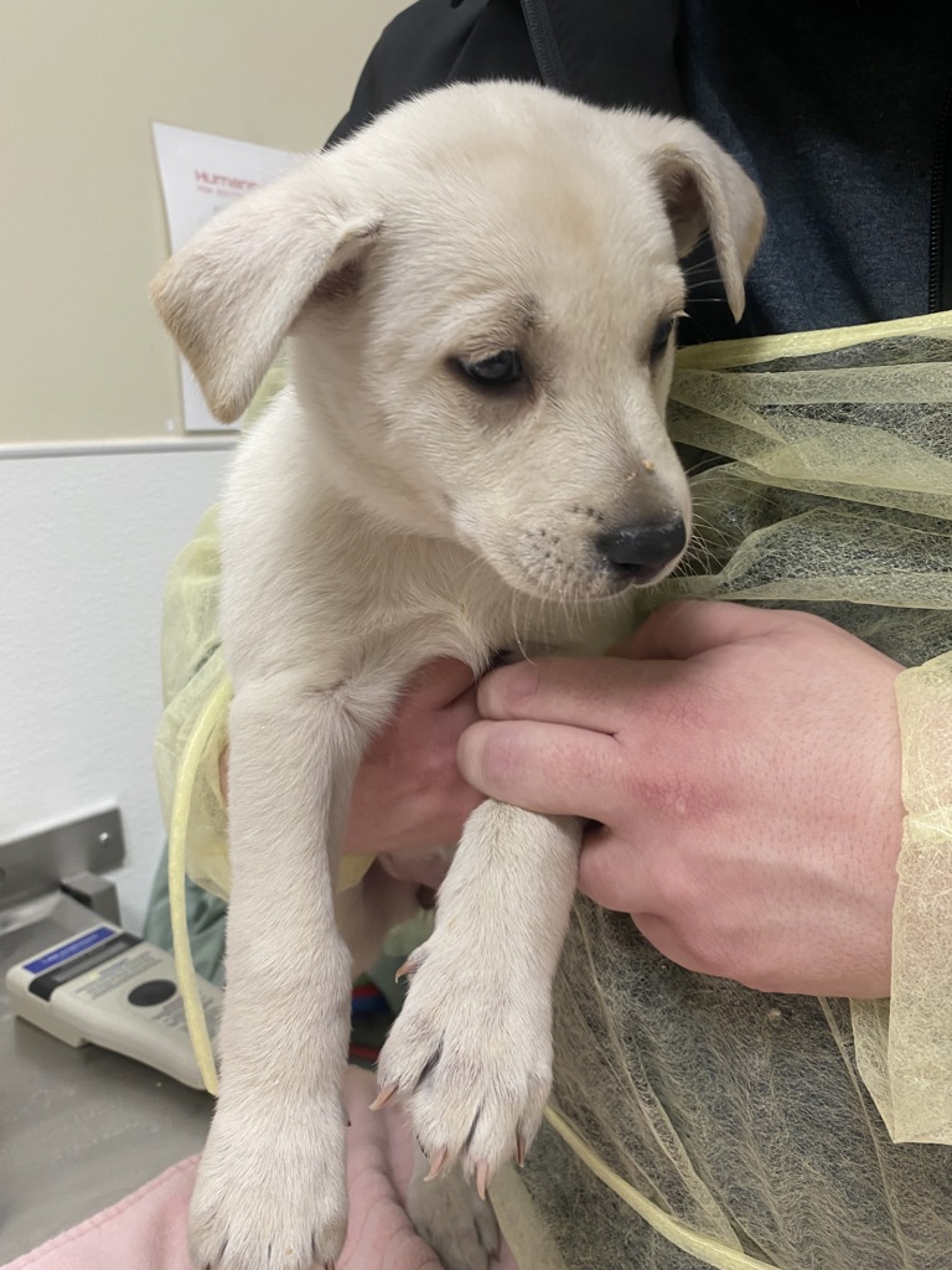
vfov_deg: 67.3
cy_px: 635
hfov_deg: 53.1
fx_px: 953
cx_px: 476
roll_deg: +2.3
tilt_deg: -10.2
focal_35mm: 26
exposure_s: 1/60
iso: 100
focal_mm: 4.25
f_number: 1.8
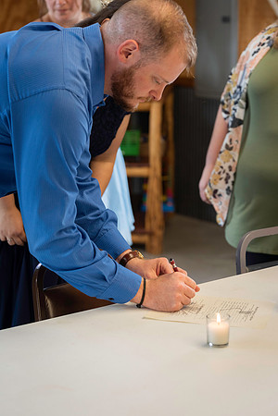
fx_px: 985
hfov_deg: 16.1
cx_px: 139
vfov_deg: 23.9
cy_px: 208
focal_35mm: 85
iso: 640
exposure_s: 1/125
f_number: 3.5
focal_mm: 85
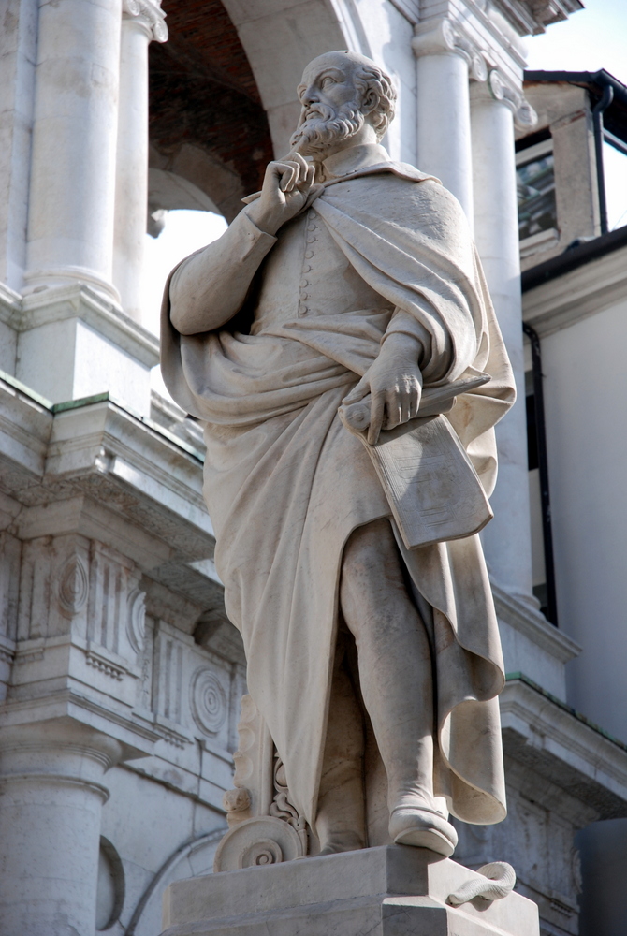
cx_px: 314
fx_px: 2421
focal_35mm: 93
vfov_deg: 21.9
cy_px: 468
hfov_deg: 14.8
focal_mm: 62
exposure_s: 1/400
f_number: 5
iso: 200
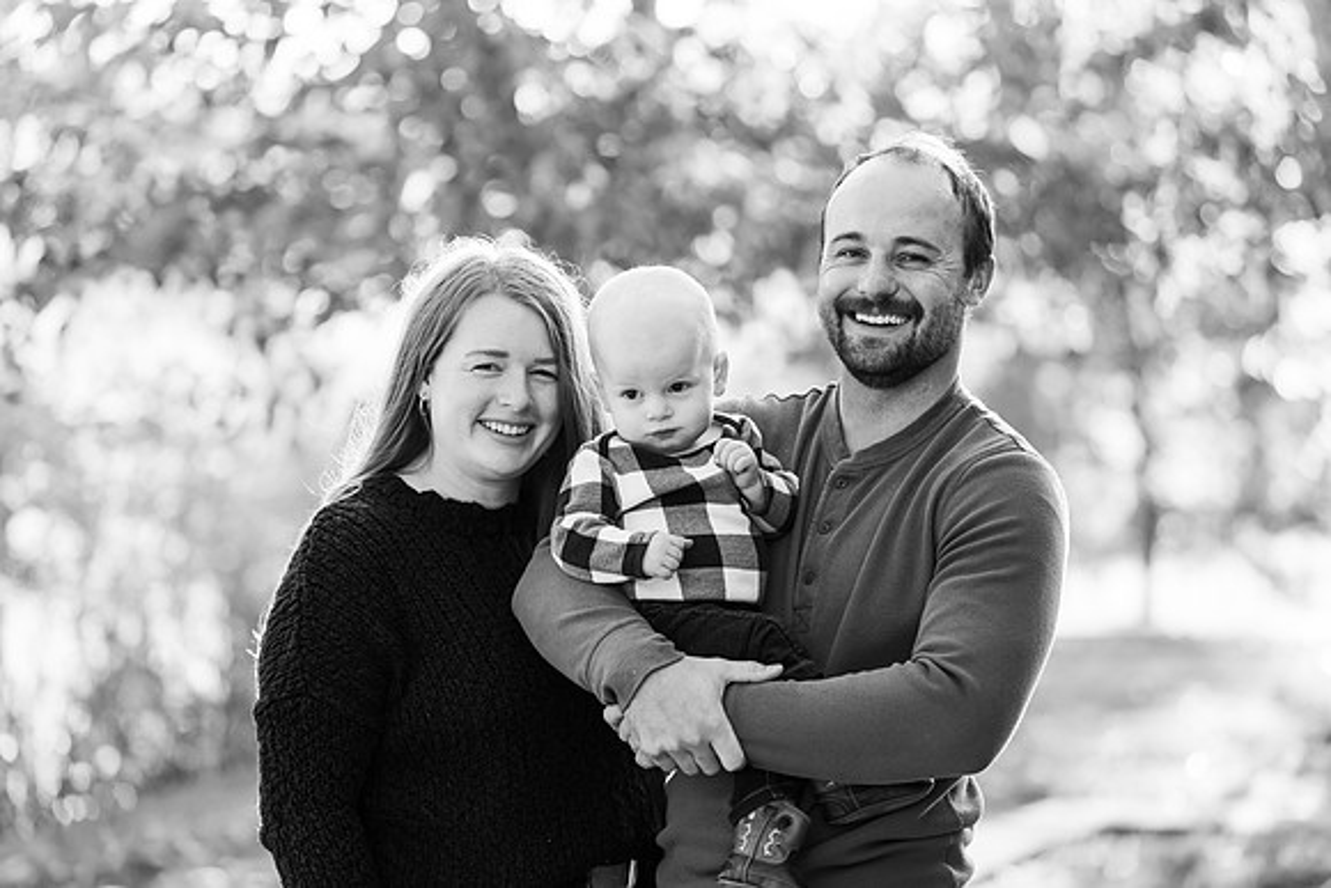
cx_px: 666
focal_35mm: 118
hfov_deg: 17.3
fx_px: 4364
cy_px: 444
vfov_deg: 11.6
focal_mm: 118
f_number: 2.8
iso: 640
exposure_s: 1/640
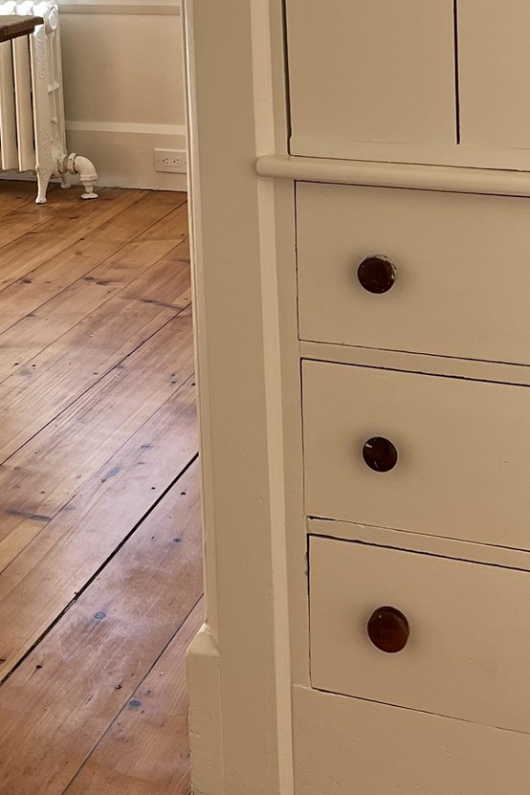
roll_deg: +2.1
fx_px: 1656
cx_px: -16
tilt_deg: -1.5
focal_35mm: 75
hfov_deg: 17.7
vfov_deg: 25.0
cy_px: -86
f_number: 1.5
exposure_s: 1/281
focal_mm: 5.7
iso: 40
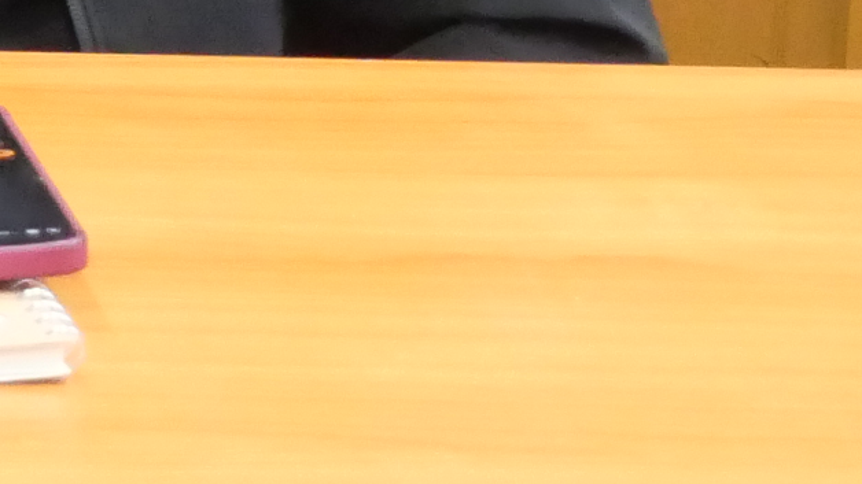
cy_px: -792
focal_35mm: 384
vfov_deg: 3.1
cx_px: -1428
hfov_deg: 5.4
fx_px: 8776
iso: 3200
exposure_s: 1/20
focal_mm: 30
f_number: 4.9
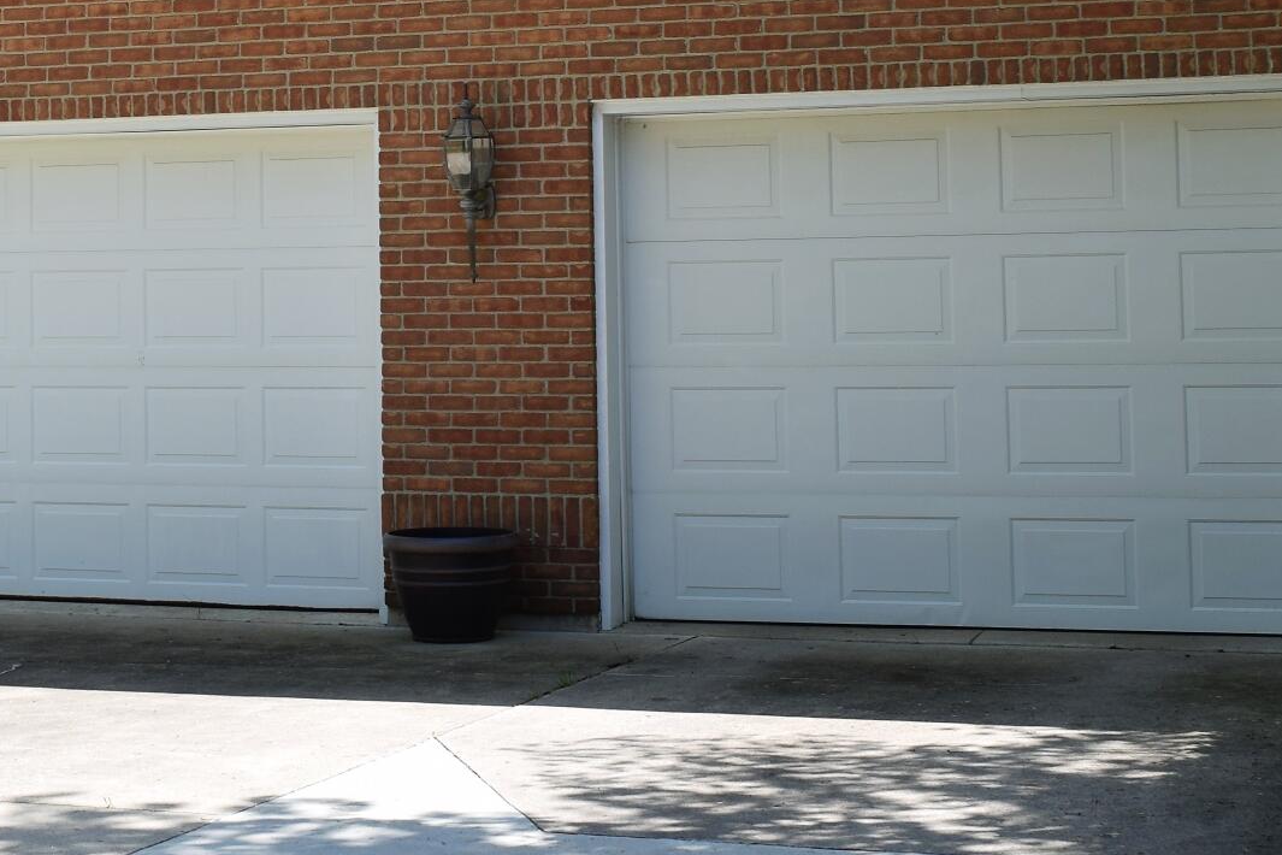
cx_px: 236
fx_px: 3312
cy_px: 17
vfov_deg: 14.5
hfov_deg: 21.6
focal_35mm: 93
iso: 100
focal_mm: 22
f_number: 6.3
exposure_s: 1/160
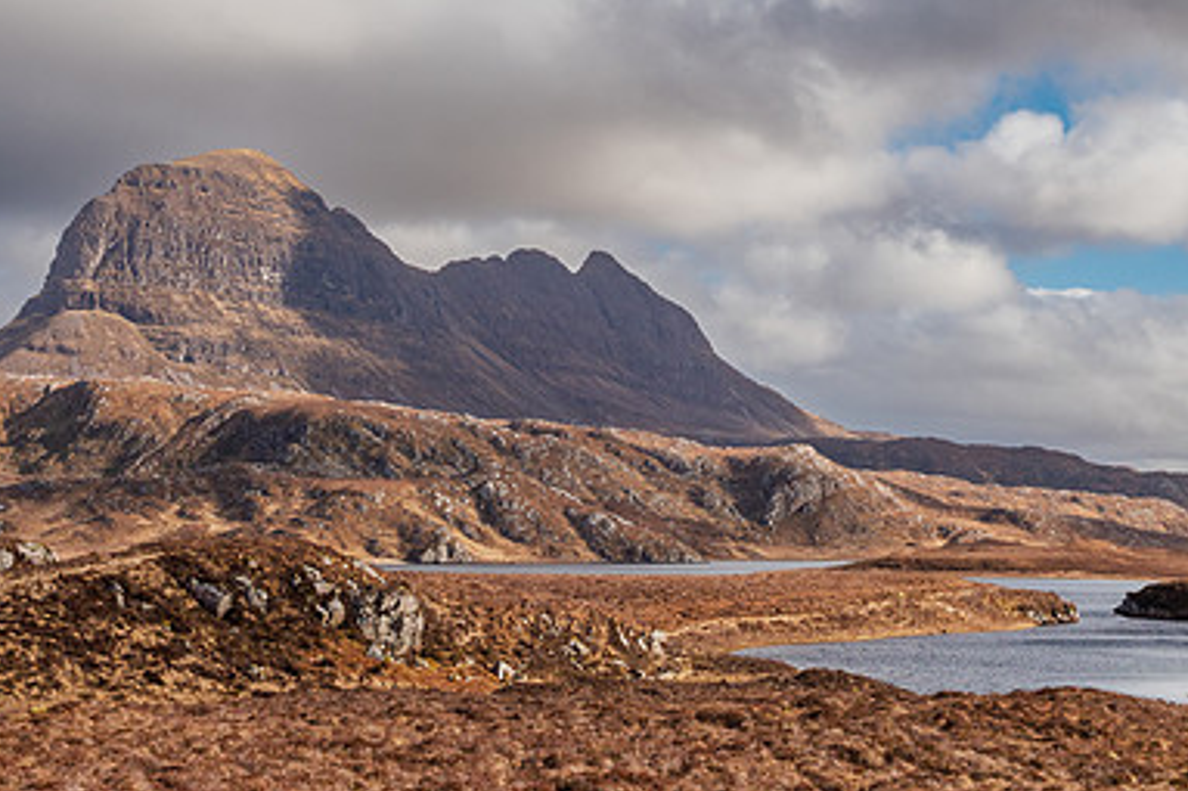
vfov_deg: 21.4
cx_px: 651
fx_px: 2078
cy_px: 229
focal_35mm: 63
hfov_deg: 31.9
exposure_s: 1/250
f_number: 7.1
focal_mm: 20
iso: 200
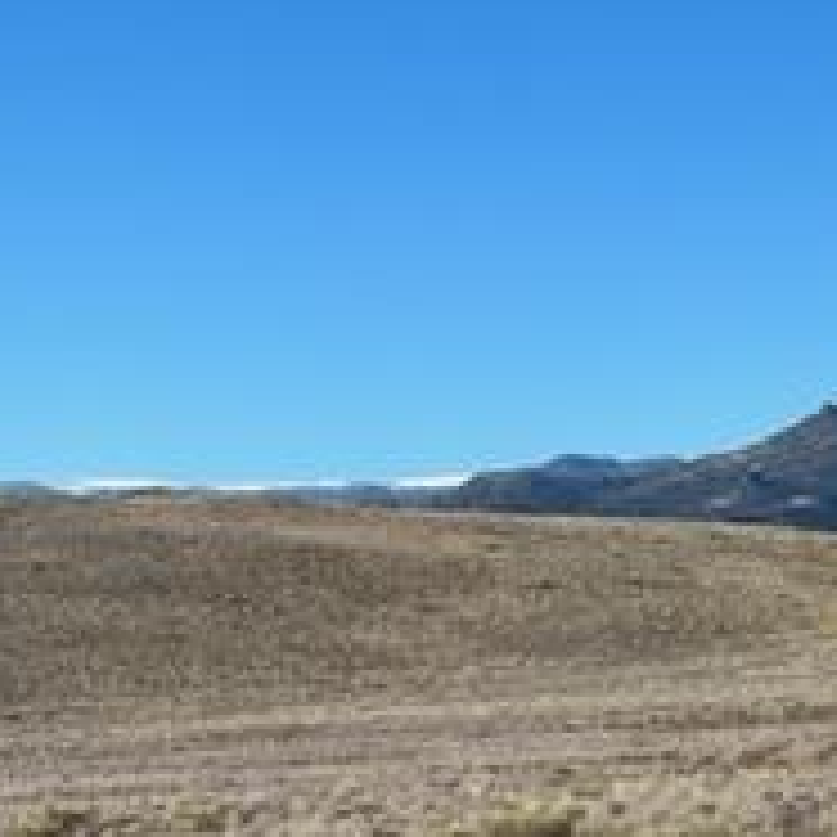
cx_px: 963
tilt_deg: -1.0
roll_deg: +0.9
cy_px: 630
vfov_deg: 11.9
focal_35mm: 146
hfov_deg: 11.7
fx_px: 3994
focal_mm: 6.86
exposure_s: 1/5000
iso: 64
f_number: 1.78
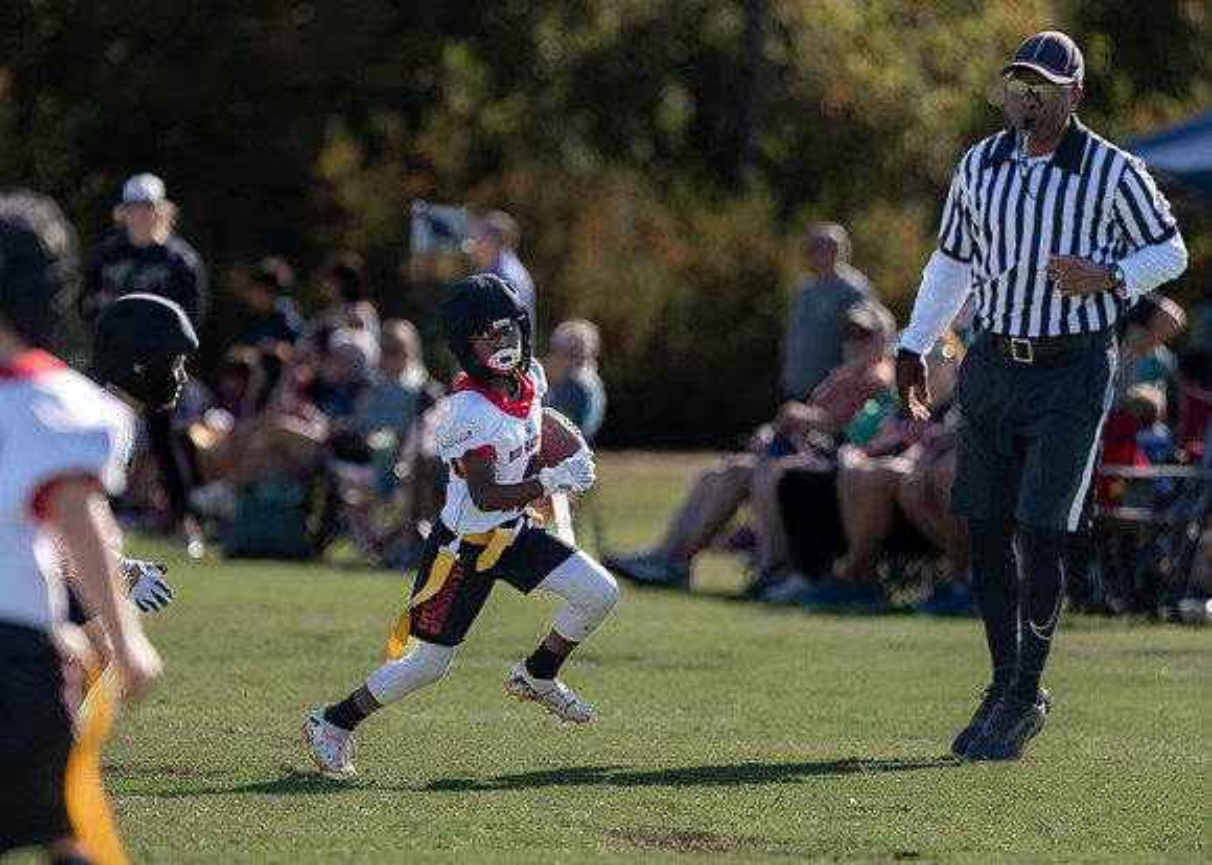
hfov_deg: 6.2
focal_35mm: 327
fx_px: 11245
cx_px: 514
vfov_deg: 4.4
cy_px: 442
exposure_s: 1/1600
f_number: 2.8
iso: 100
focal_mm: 200
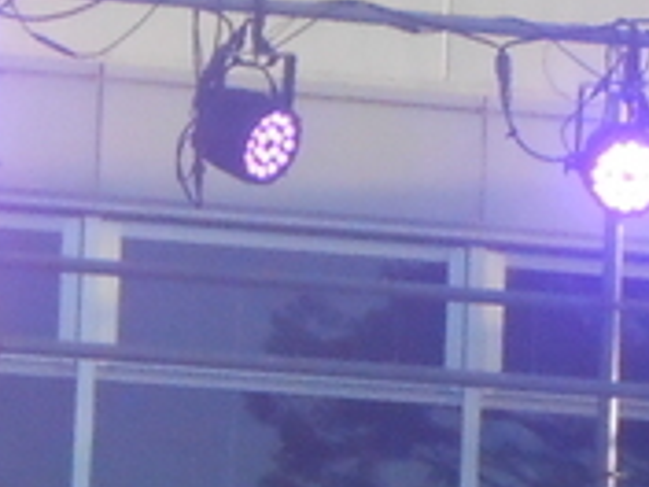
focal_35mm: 492
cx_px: 2187
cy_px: 505
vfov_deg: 3.0
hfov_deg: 3.9
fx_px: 9224
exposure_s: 1/250
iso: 250
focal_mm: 12.8
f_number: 6
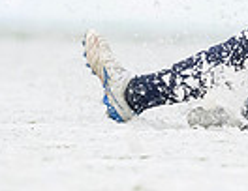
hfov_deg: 0.8
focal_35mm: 2599
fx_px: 18825
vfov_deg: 0.6
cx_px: 463
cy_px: 51
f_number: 3.5
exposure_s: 1/1600
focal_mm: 400
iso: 8000
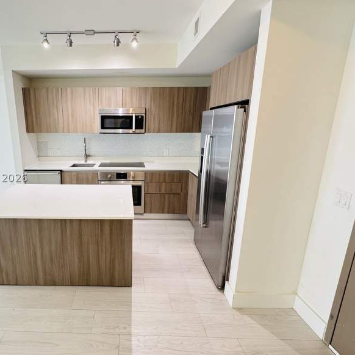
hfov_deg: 81.4
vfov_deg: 84.0
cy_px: 178
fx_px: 197
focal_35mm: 17
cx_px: 121
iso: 250
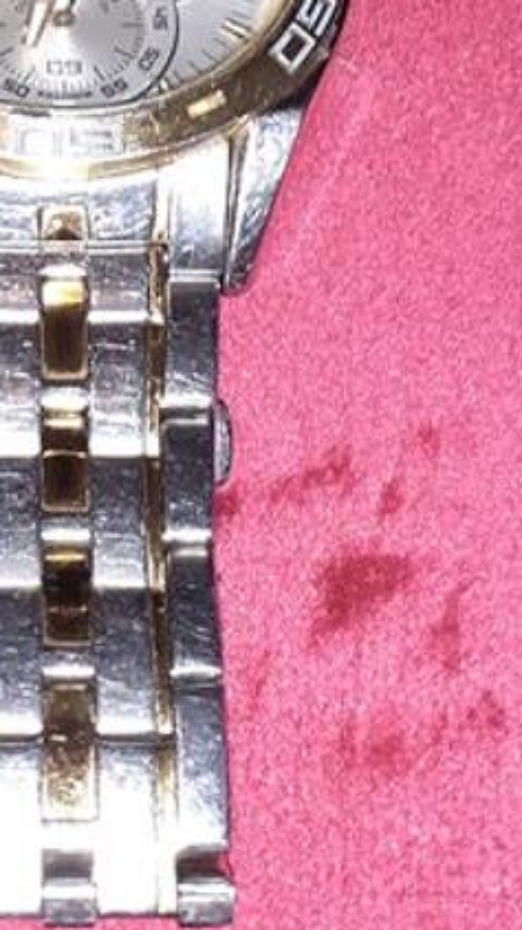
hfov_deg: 12.8
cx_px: -9
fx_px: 2291
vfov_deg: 22.1
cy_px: 6
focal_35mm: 93
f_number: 1.9
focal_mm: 3.6
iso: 500
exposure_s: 1/25
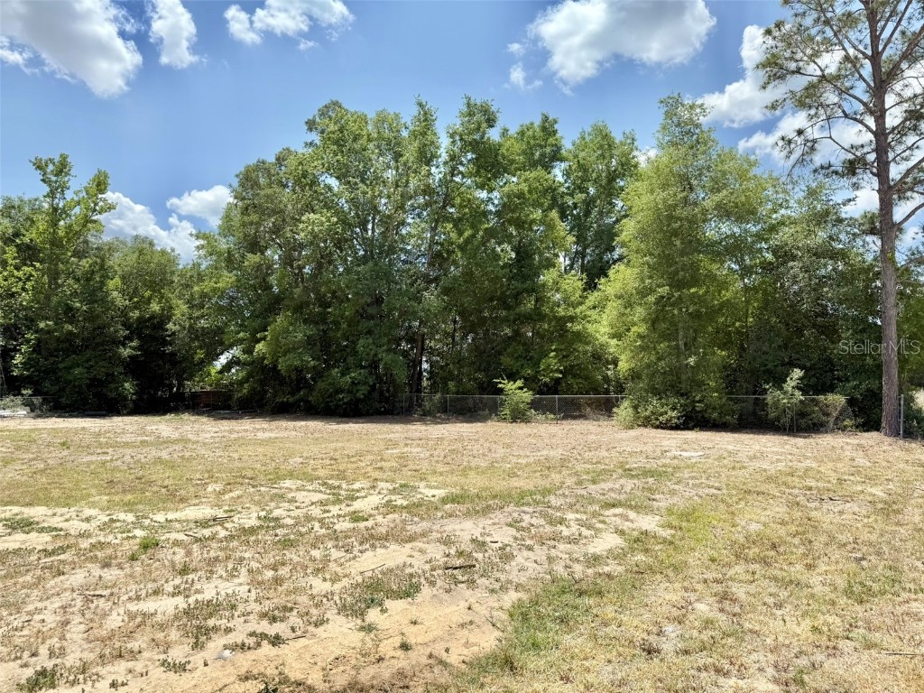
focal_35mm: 24
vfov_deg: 56.8
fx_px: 641
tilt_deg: +5.8
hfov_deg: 71.6
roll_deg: +0.8
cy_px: 346
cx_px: 462
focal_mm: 6.76
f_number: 1.78
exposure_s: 1/4405
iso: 80
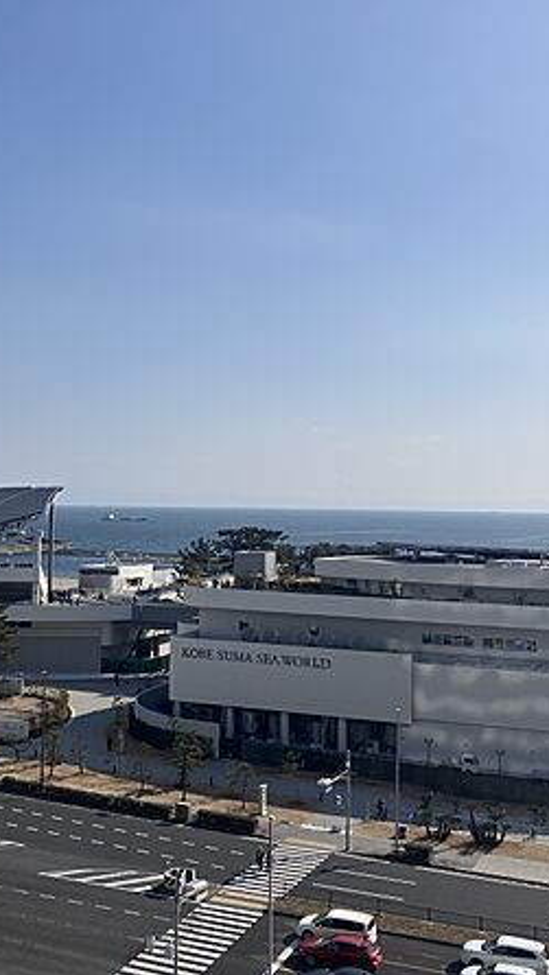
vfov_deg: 49.4
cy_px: 490
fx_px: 1061
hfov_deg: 29.0
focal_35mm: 41
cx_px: 238
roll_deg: -2.6
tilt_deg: +1.8
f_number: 1.8
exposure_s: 1/5405
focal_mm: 3.99
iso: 32
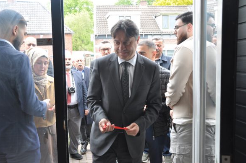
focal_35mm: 41
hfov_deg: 47.4
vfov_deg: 32.5
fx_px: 280
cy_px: 87
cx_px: 108
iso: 200
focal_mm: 24
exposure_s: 1/40
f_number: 6.3
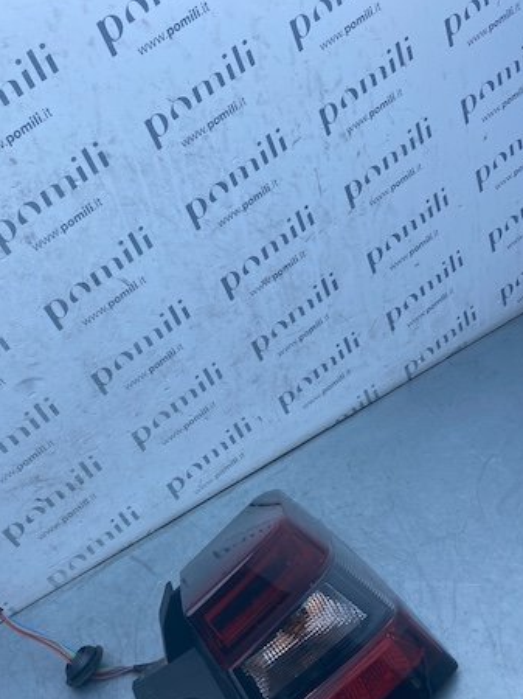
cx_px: 196
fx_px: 746
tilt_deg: -35.4
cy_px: 441
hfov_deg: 38.4
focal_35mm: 37
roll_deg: +18.1
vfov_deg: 49.6
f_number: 1.8
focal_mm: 4.25
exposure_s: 1/965
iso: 32
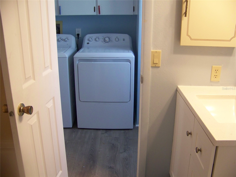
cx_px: 118
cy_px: 88
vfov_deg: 39.7
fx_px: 245
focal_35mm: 36
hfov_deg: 51.4
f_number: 2.8
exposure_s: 1/30
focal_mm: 5.85
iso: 200
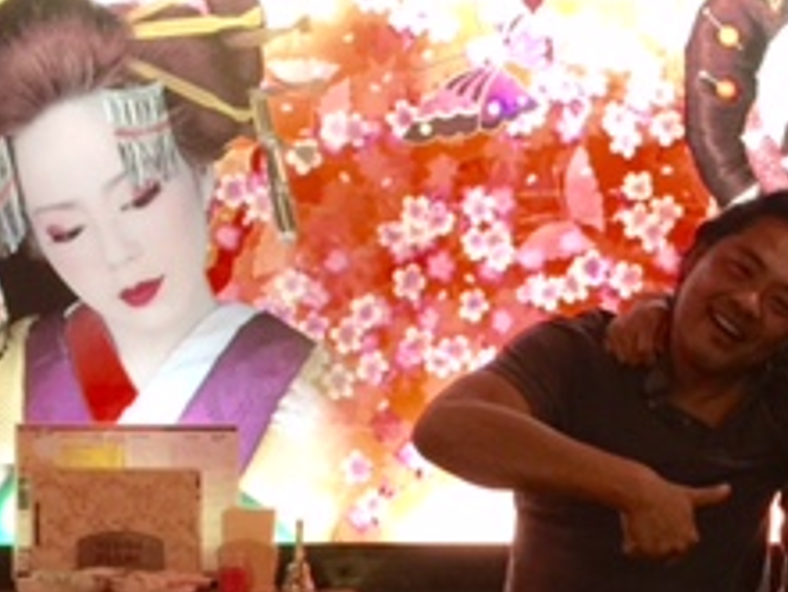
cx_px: 838
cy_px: 399
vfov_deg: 17.5
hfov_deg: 22.2
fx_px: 1913
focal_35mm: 84
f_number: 2.2
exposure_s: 1/15
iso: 64
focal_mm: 4.15
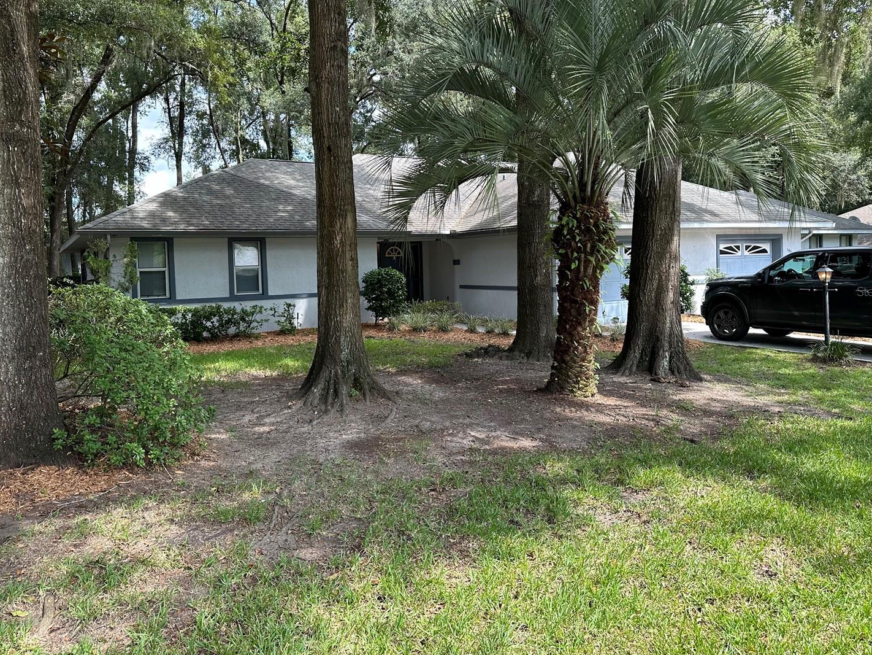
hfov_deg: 65.3
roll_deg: +0.4
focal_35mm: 27
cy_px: 291
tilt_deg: -2.1
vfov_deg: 51.3
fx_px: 680
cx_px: 424
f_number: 1.78
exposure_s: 1/611
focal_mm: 6.86
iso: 80
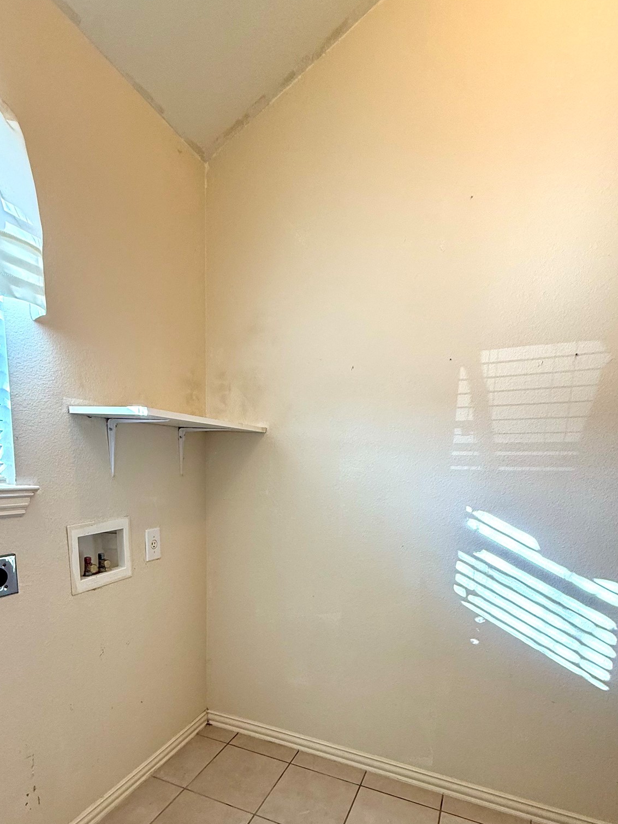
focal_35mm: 19
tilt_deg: -10.0
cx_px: 301
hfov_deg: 68.7
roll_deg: -1.1
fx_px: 452
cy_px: 543
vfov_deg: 82.1
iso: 125
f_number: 2.2
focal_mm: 2.22
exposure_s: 1/99
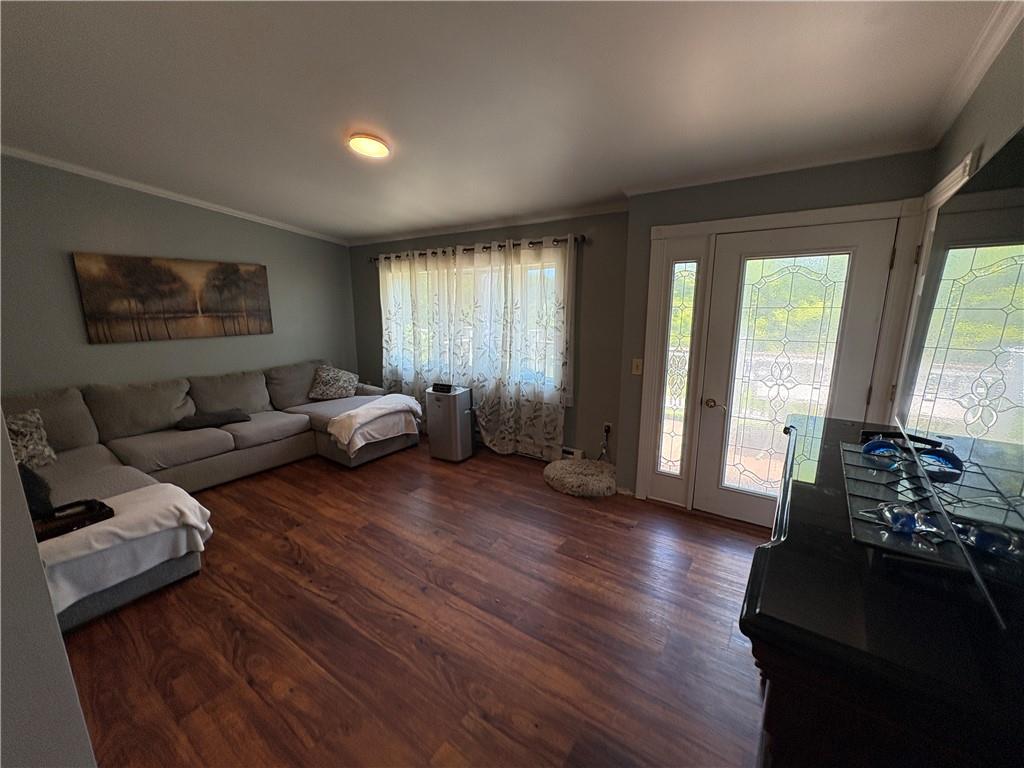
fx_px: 414
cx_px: 512
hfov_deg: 102.1
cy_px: 384
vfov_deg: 85.7
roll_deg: +0.6
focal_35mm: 14
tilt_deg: -11.0
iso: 160
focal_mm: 2.22
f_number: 2.2
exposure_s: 1/120
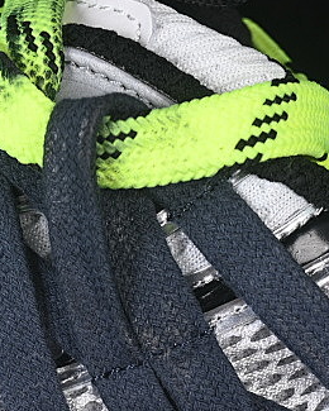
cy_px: 431
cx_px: 71
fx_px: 2848
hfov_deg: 6.6
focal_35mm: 234
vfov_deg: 8.2
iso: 160
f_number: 7.1
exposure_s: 1/80
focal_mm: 50
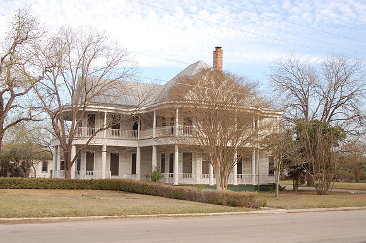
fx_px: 427
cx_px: 183
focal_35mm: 42
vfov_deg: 31.9
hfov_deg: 46.4
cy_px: 122
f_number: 16
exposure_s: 1/160
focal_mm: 28
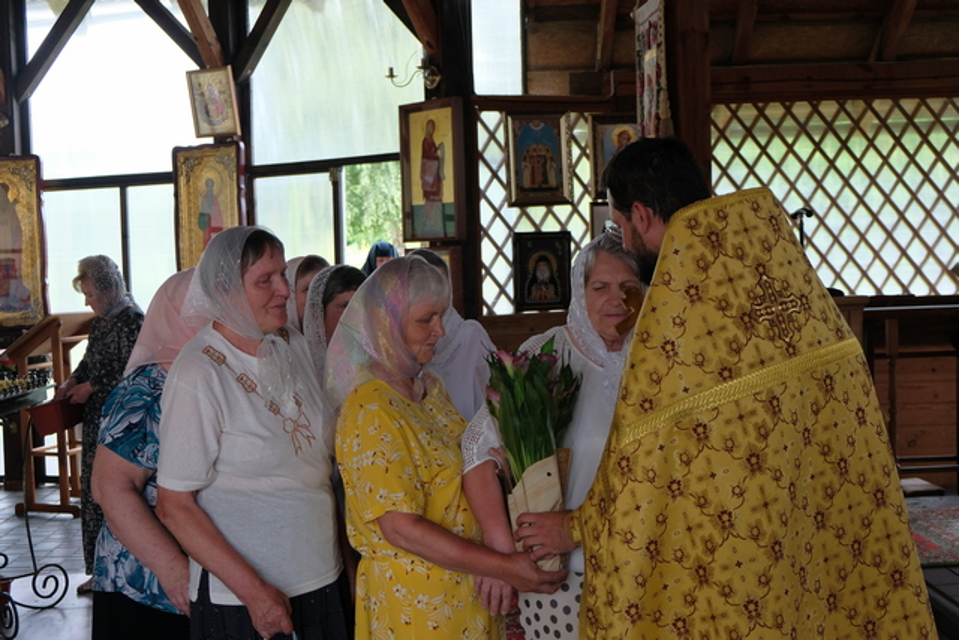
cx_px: 480
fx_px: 1199
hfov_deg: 43.6
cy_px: 320
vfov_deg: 29.9
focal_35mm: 45
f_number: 3.6
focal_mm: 30.2
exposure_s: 1/320
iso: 640
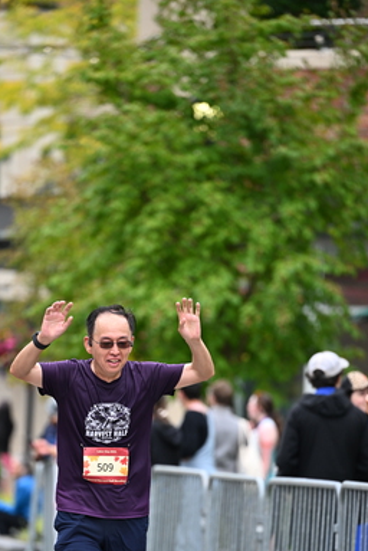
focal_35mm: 287
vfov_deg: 7.2
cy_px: 390
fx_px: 4392
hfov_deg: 4.8
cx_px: 150
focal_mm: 200
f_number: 2.8
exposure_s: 1/2000
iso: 800
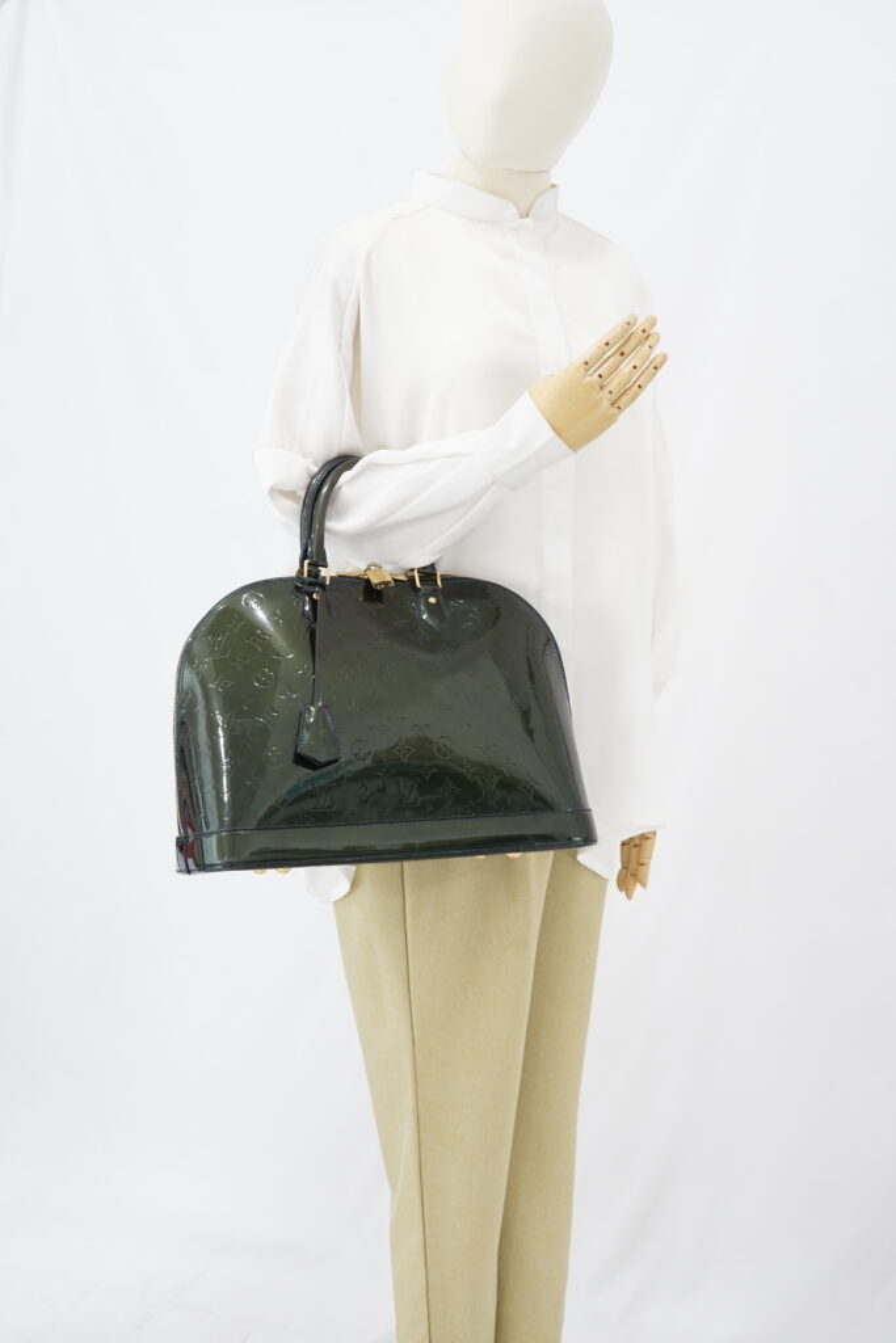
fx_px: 1866
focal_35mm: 50
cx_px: 448
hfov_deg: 27.0
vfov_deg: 39.6
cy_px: 672
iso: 640
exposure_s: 1/8
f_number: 6.3
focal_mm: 50
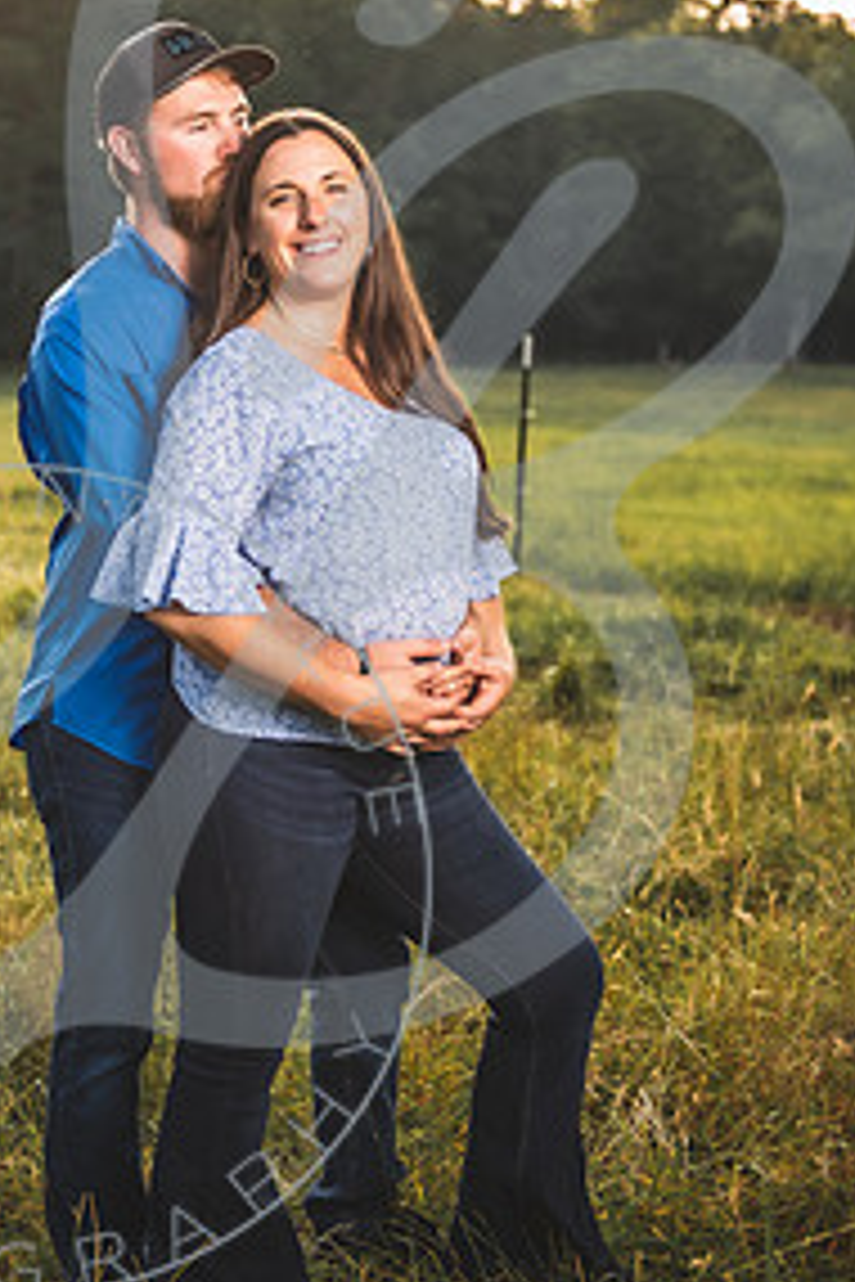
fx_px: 2529
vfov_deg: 28.4
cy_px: 540
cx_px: 216
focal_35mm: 71
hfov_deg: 19.1
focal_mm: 45
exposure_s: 1/250
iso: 100
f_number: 2.8
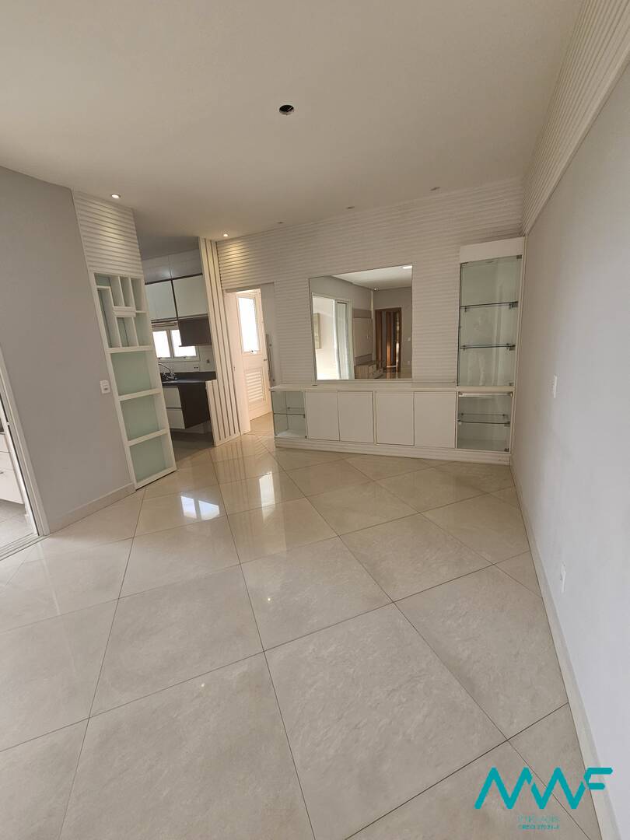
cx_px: 315
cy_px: 420
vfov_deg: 106.2
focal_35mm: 13
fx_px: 315
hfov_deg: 89.9
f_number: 2.2
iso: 125
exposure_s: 1/207
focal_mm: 2.2
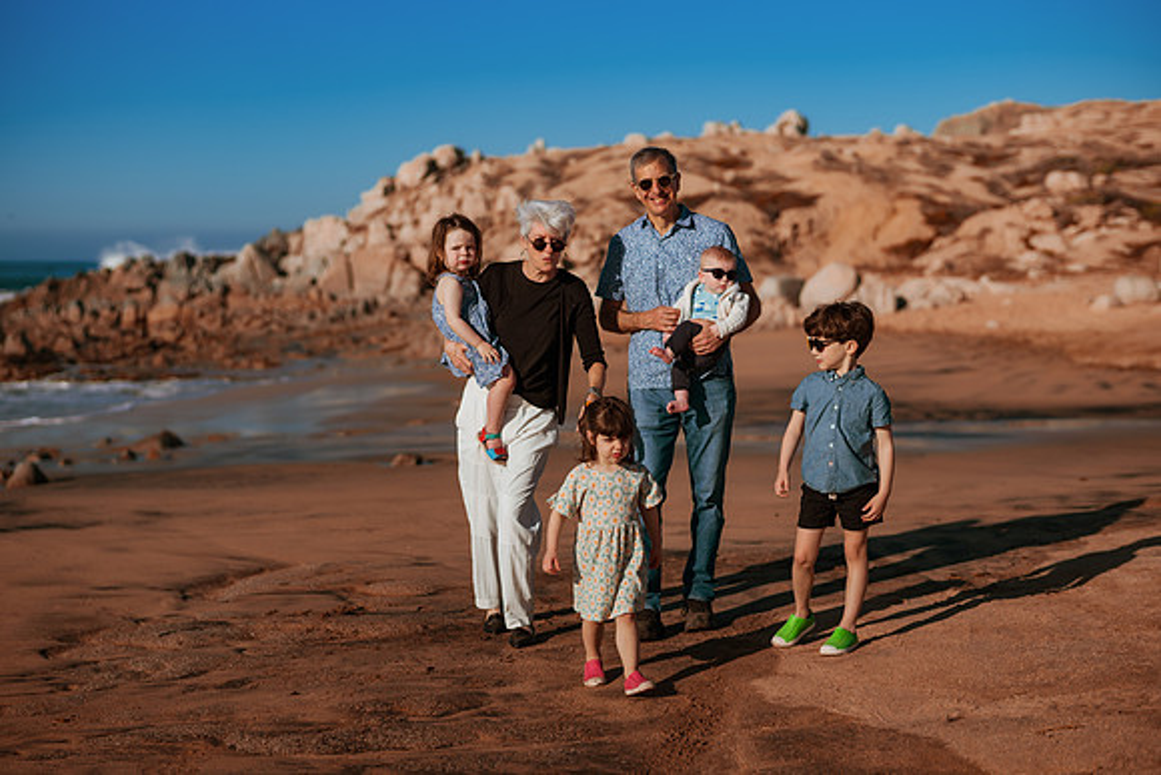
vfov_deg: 23.4
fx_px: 1871
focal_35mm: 58
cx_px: 580
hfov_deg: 34.5
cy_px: 388
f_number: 2.5
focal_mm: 58
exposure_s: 1/8000
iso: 50
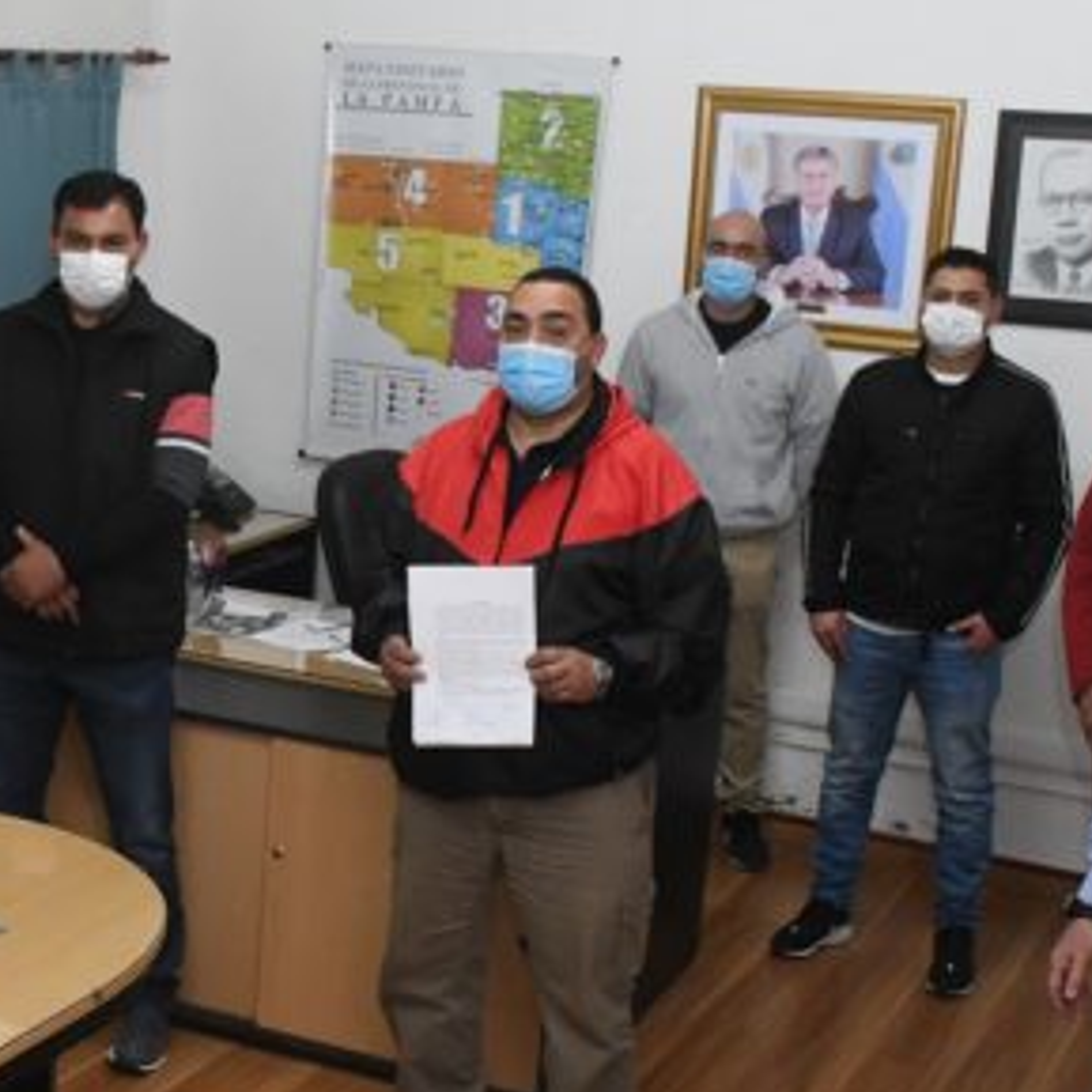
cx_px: 230
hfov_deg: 27.6
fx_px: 2177
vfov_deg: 28.0
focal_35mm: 61
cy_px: 691
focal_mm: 18
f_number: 5.6
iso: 3200
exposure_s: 1/200
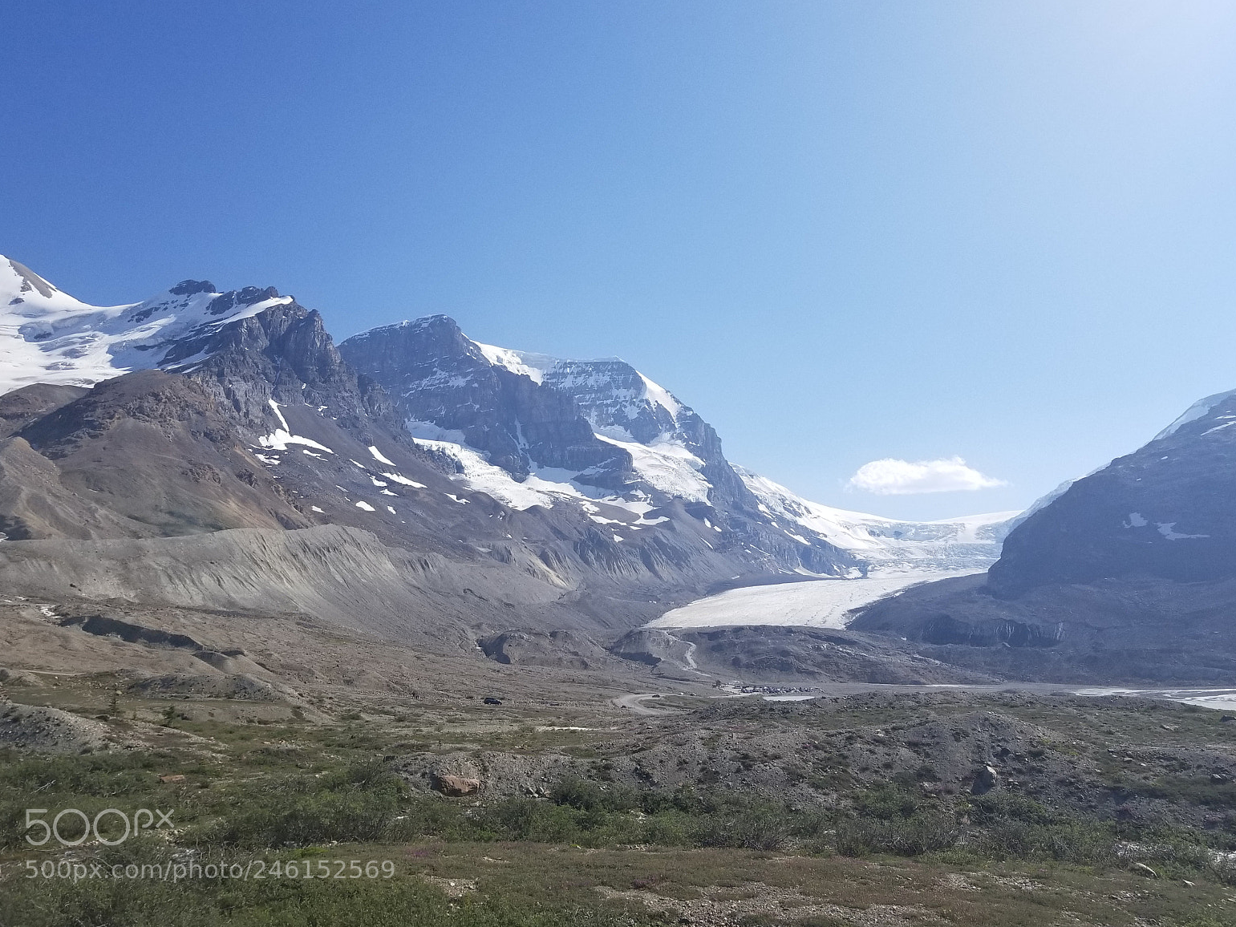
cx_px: 617
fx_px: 964
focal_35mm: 27
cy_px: 451
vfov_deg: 51.4
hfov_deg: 65.3
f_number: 1.7
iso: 50
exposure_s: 1/3592
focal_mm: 4.25
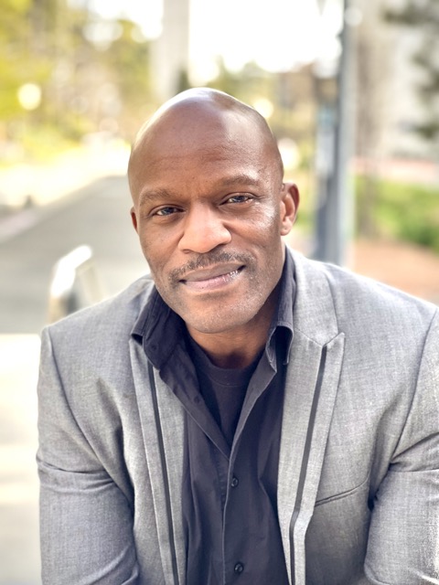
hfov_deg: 19.1
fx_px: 1302
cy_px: 292
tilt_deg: -6.8
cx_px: 220
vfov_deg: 25.3
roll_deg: +0.1
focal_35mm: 77
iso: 80
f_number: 2.8
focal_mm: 9
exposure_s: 1/121
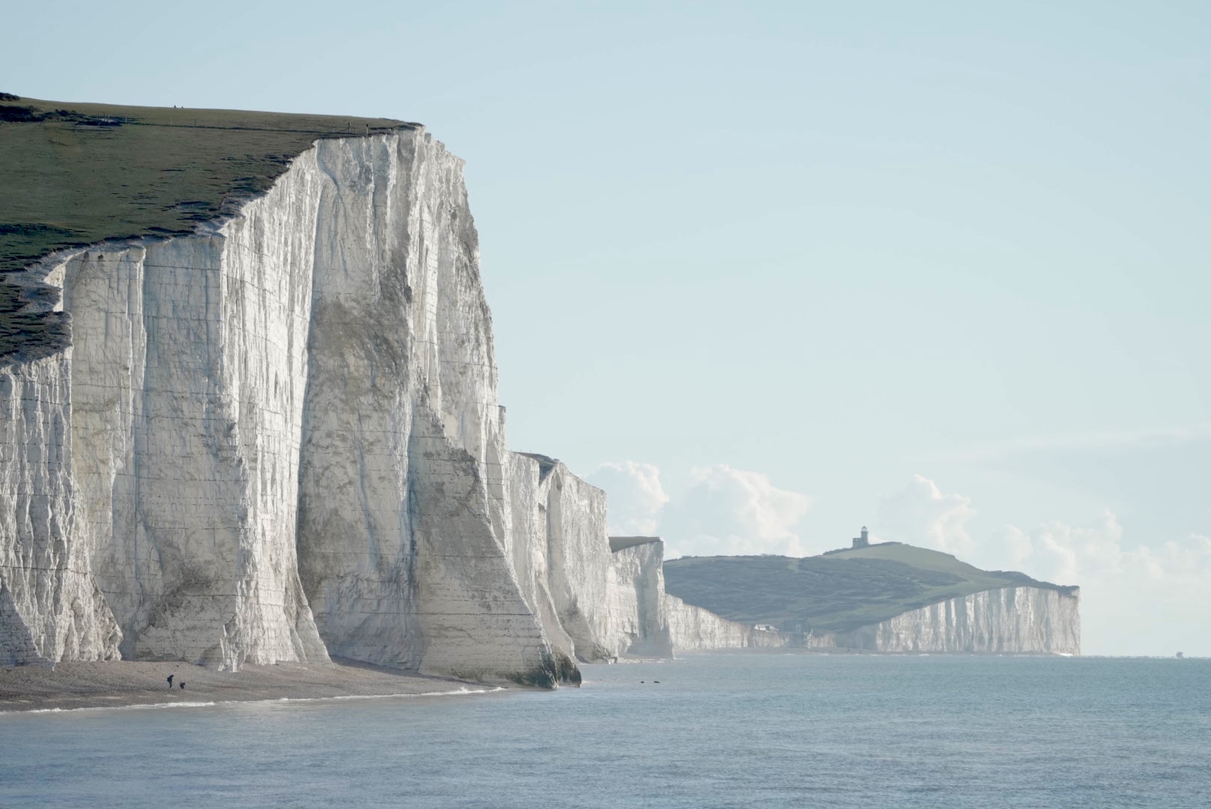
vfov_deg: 6.9
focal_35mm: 200
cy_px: 404
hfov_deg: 10.3
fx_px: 6732
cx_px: 606
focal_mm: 200
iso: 1000
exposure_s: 1/2500
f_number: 7.1
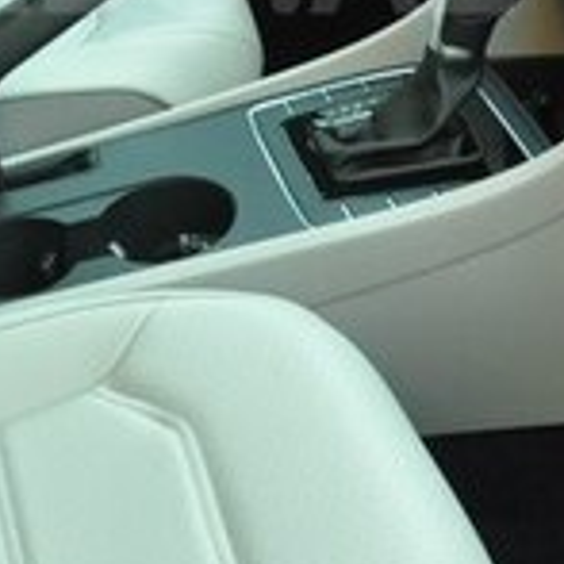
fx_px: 1899
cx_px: 123
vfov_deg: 16.4
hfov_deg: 16.8
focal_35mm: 103
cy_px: -42
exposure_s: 1/40
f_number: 5.6
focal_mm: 18
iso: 800
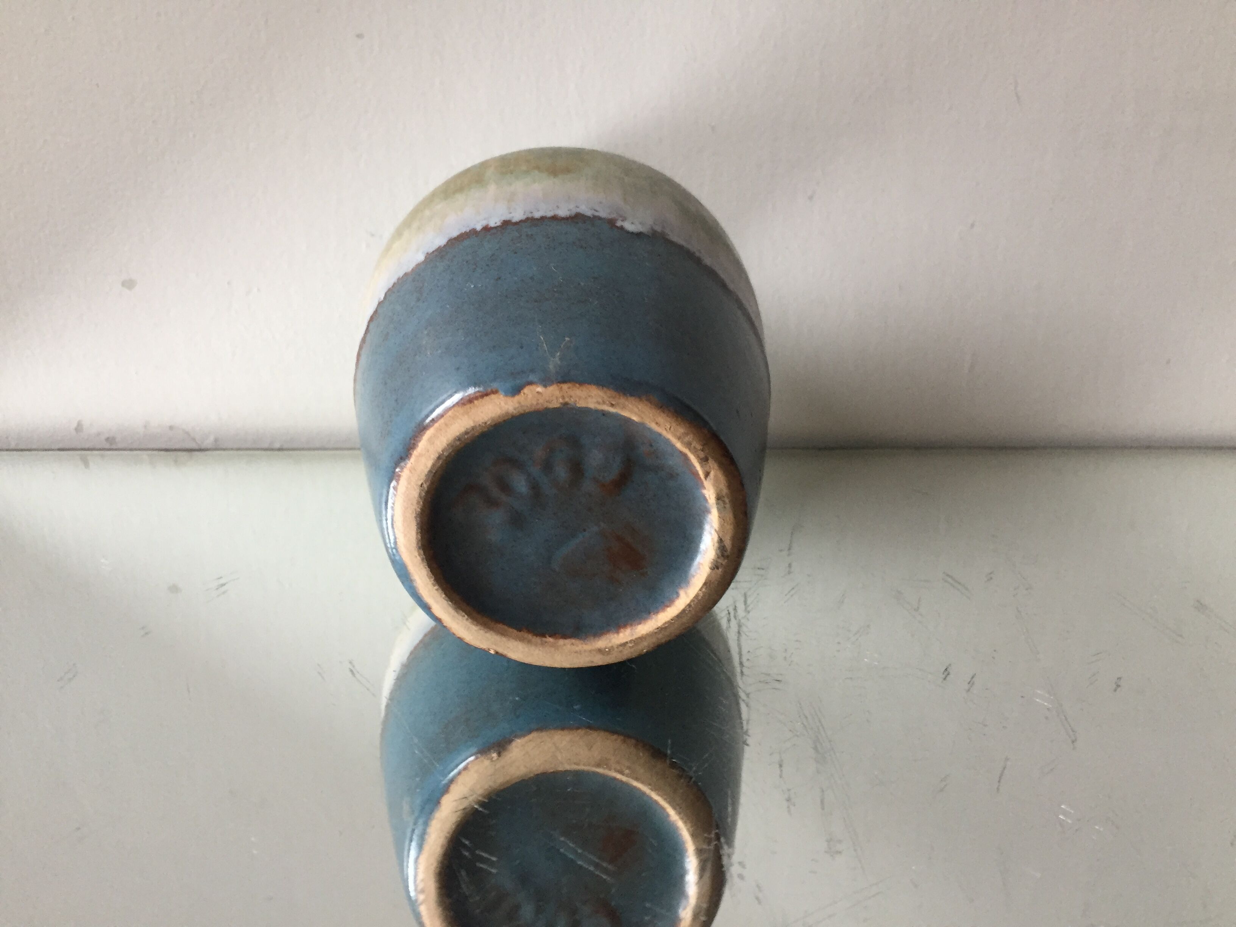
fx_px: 1035
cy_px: 464
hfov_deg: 61.7
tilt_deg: -24.1
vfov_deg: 48.2
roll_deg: -3.6
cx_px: 618
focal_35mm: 29
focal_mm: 4.15
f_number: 2.2
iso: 160
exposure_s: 1/33
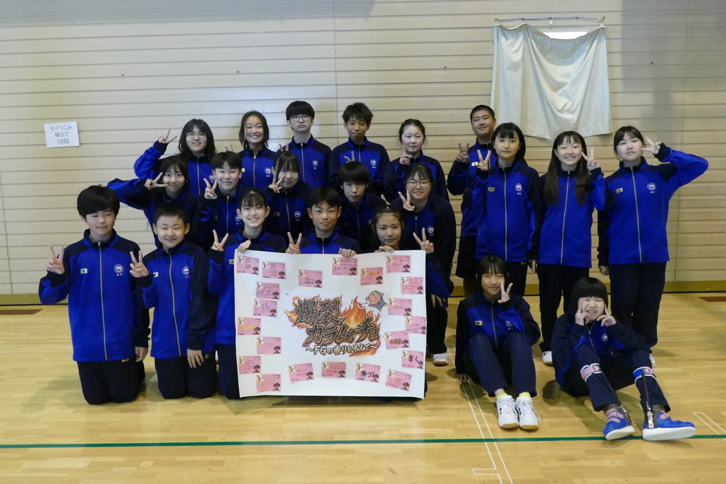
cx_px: 363
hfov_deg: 58.7
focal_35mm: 32
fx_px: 645
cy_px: 242
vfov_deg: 41.1
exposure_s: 1/60
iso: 1600
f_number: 3
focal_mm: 11.6
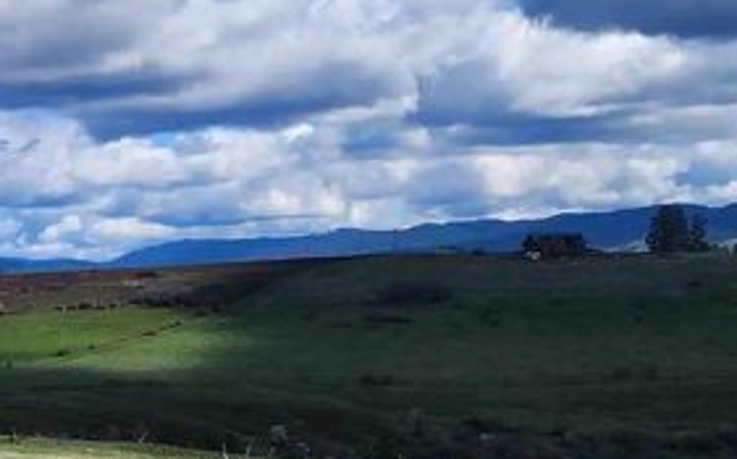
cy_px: 412
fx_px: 1786
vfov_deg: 14.5
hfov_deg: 20.1
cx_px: -362
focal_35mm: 89
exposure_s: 1/1410
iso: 12
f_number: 1.8
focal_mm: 6.4
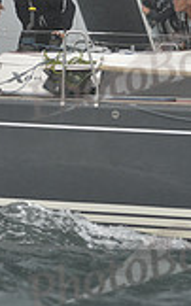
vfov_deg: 2.9
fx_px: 6082
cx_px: -68
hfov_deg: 1.8
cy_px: -1
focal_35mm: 729
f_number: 4.5
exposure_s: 1/800
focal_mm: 200
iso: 280
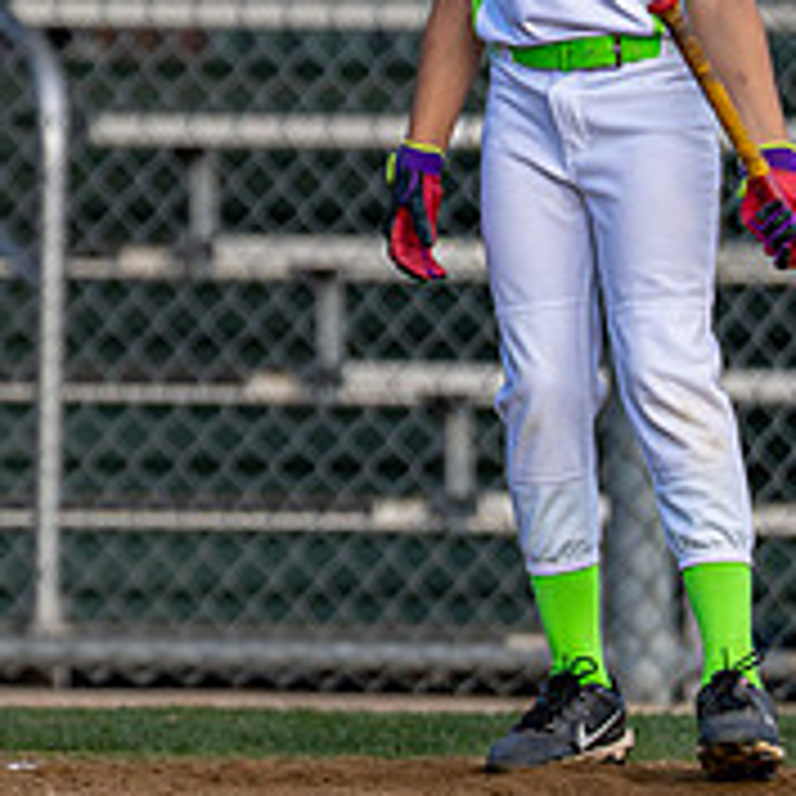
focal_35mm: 915
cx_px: -476
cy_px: -20
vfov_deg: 1.9
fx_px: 23805
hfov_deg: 1.9
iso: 250
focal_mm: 200
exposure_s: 1/1600
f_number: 2.8
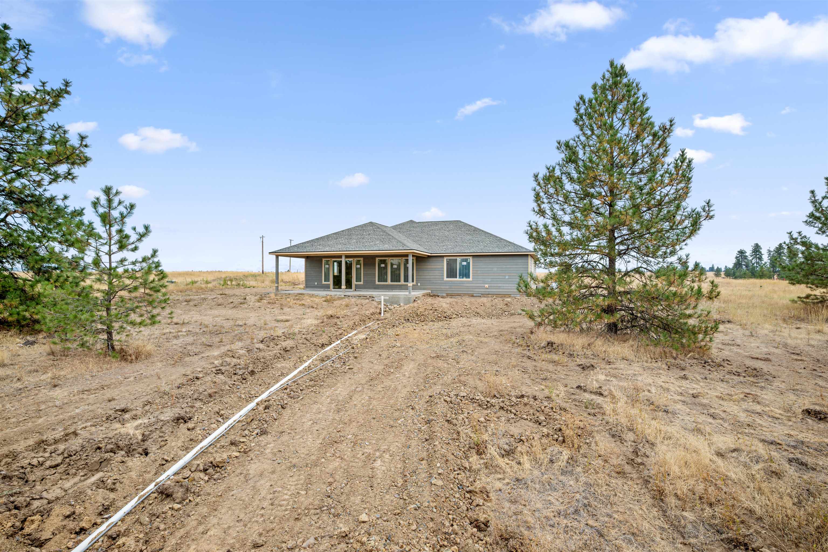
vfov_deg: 68.9
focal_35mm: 18
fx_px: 402
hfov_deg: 91.6
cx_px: 414
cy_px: 276
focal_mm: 17.5
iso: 100
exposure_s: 1/20
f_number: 8
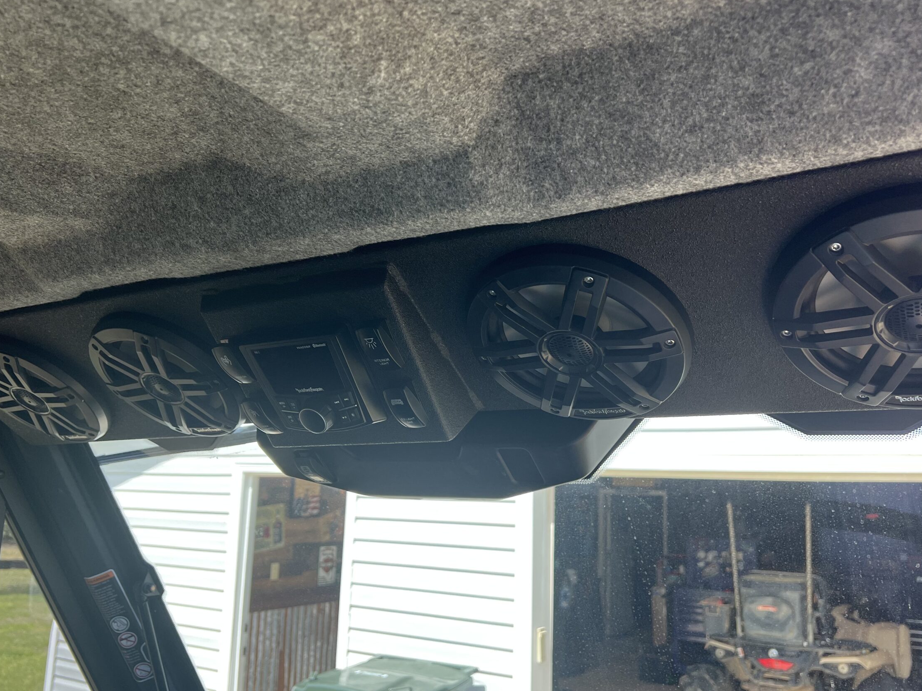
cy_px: 361
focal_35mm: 30
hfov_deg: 59.9
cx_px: 482
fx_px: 799
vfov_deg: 46.8
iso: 40
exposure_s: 1/245
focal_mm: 5.7
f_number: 1.5
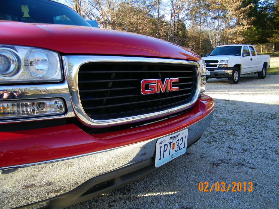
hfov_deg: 63.4
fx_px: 226
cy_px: 104
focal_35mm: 28
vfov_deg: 49.7
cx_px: 140
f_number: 3.5
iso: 80
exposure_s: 1/160
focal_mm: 5
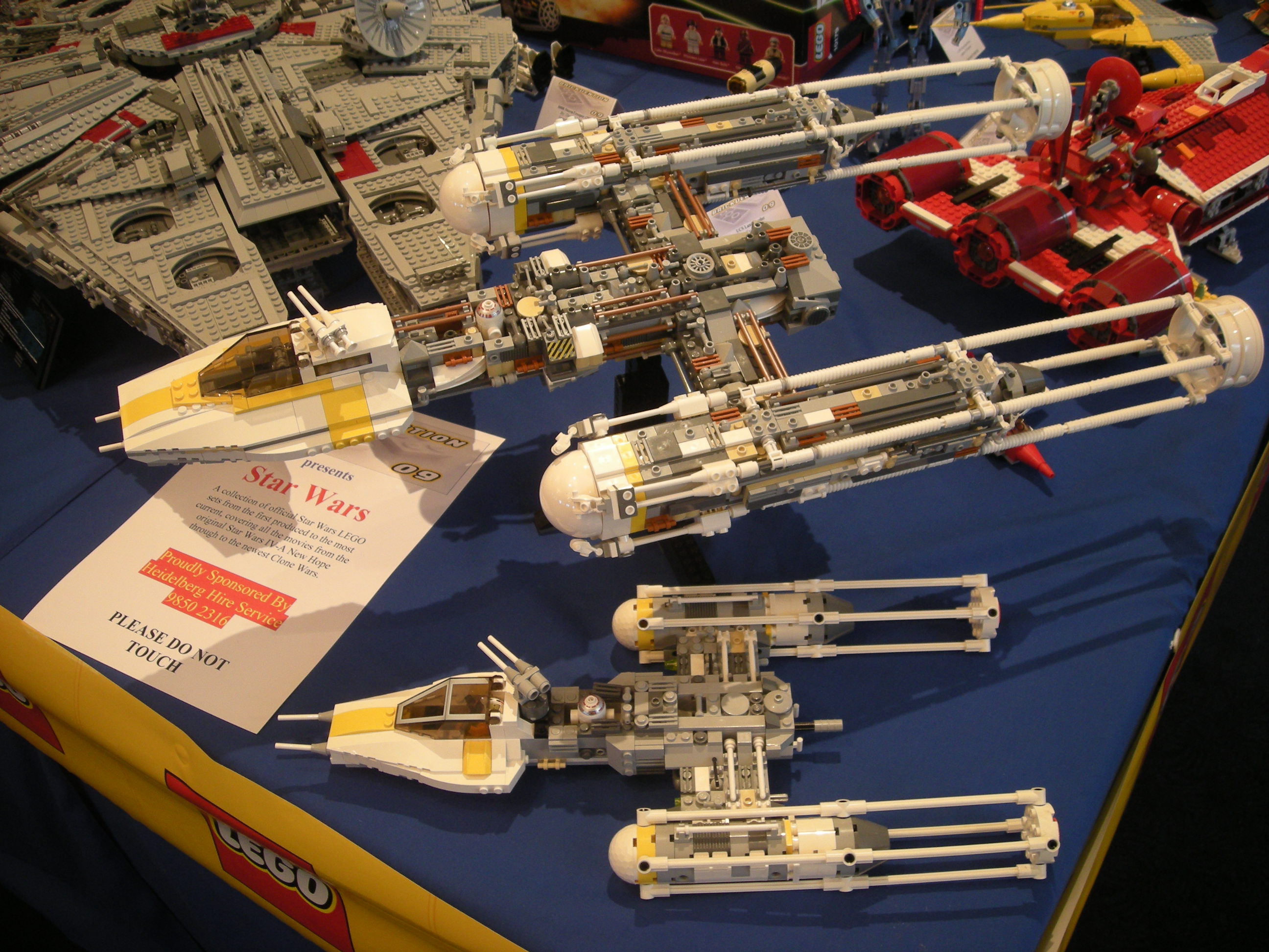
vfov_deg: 40.7
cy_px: 476
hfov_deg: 52.6
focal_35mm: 35
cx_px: 634
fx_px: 1283
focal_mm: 5.7
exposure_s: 1/7.9
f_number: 2.8
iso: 96
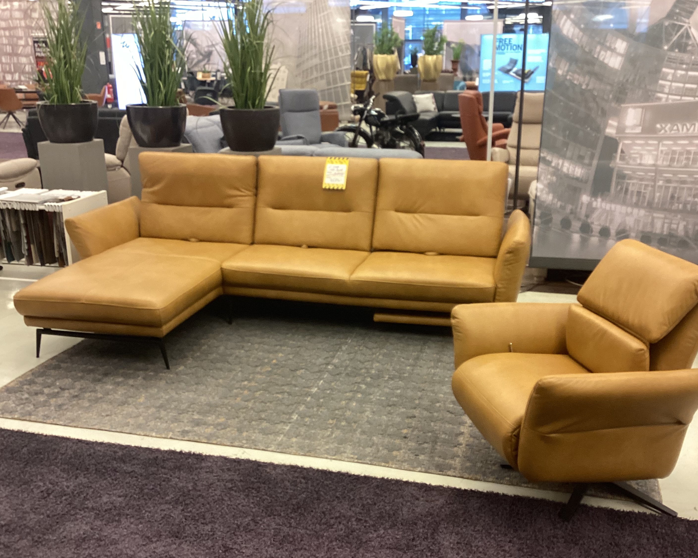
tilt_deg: -19.8
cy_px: 296
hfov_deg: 51.5
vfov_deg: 42.2
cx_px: 360
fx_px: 723
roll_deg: -0.9
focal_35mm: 35
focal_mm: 3.3
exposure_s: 1/50
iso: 200
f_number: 2.4
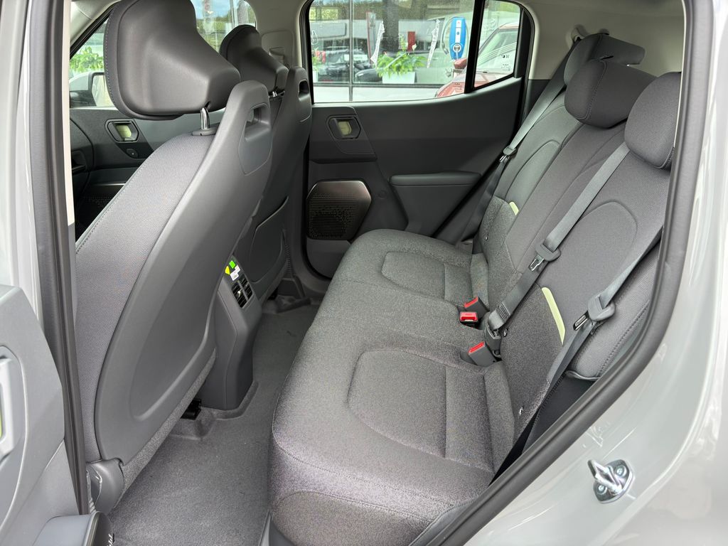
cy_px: 273
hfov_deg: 67.3
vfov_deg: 53.1
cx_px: 364
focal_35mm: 26
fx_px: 547
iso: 50
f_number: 1.6
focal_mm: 5.96
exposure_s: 1/121
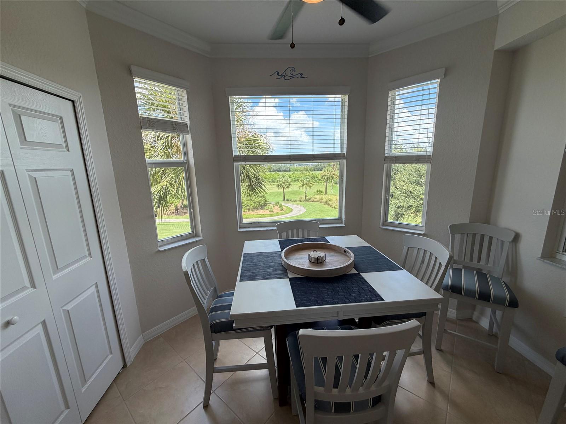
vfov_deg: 85.7
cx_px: 283
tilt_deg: -8.6
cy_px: 212
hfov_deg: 102.1
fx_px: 229
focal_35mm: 14
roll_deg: +1.8
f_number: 2.2
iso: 50
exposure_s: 1/165
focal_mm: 2.22
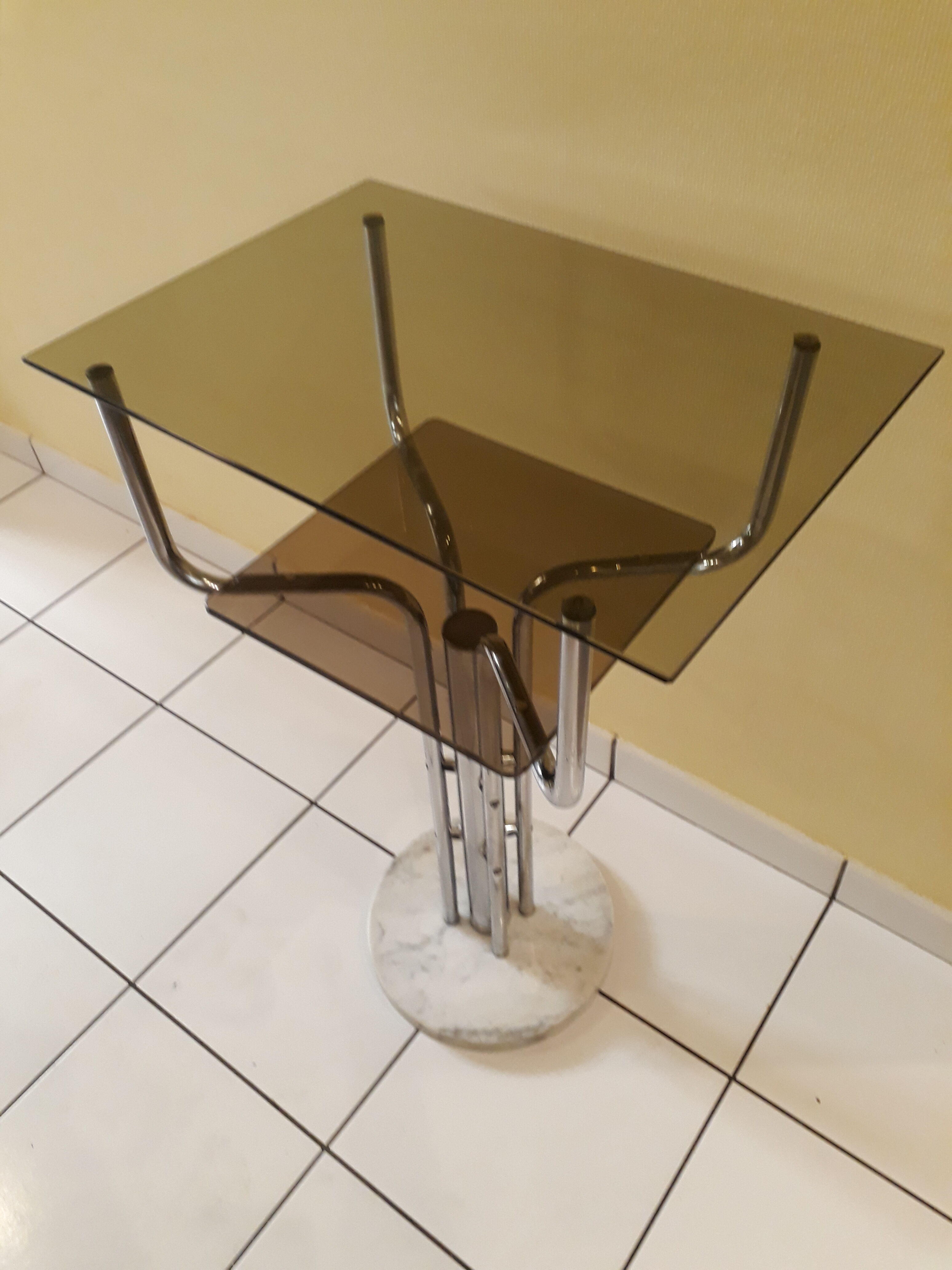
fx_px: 990
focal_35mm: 27
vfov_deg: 65.3
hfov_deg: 51.4
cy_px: 635
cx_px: 476
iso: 200
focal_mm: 3.6
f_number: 1.9
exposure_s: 1/33
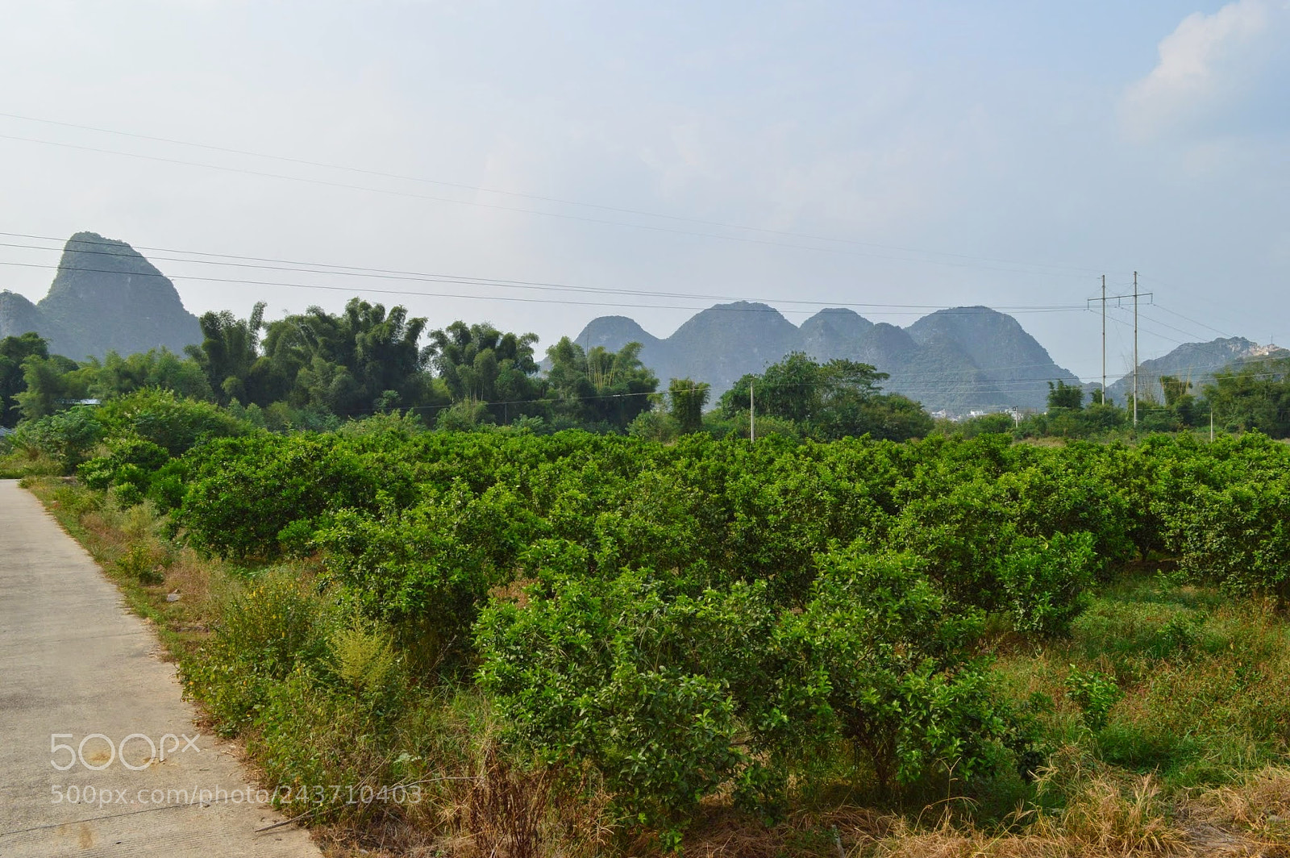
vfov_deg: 43.5
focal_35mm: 30
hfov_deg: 62.0
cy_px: 429
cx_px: 645
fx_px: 1074
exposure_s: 1/400
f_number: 11
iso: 400
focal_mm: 20
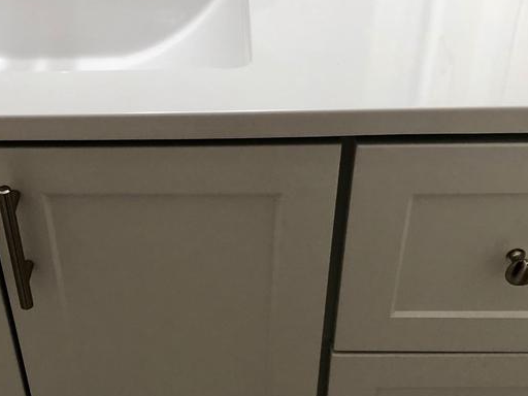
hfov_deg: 34.1
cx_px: 189
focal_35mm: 56
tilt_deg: -41.0
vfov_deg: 25.8
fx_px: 854
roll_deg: +4.9
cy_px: 288
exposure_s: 1/30
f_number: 1.8
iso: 40
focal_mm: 4
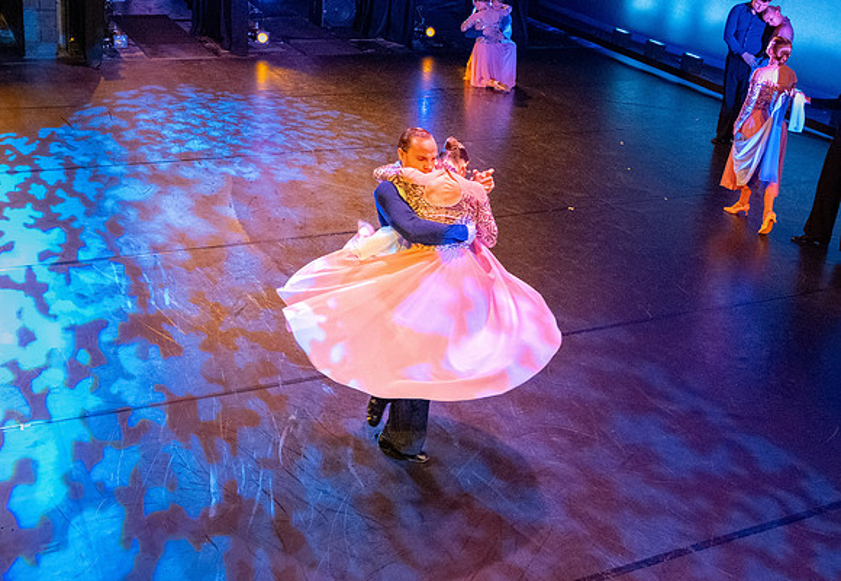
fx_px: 998
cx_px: 415
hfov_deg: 45.7
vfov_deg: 32.1
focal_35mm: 42
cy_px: 181
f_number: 2.8
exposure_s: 1/200
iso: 8000
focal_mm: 24
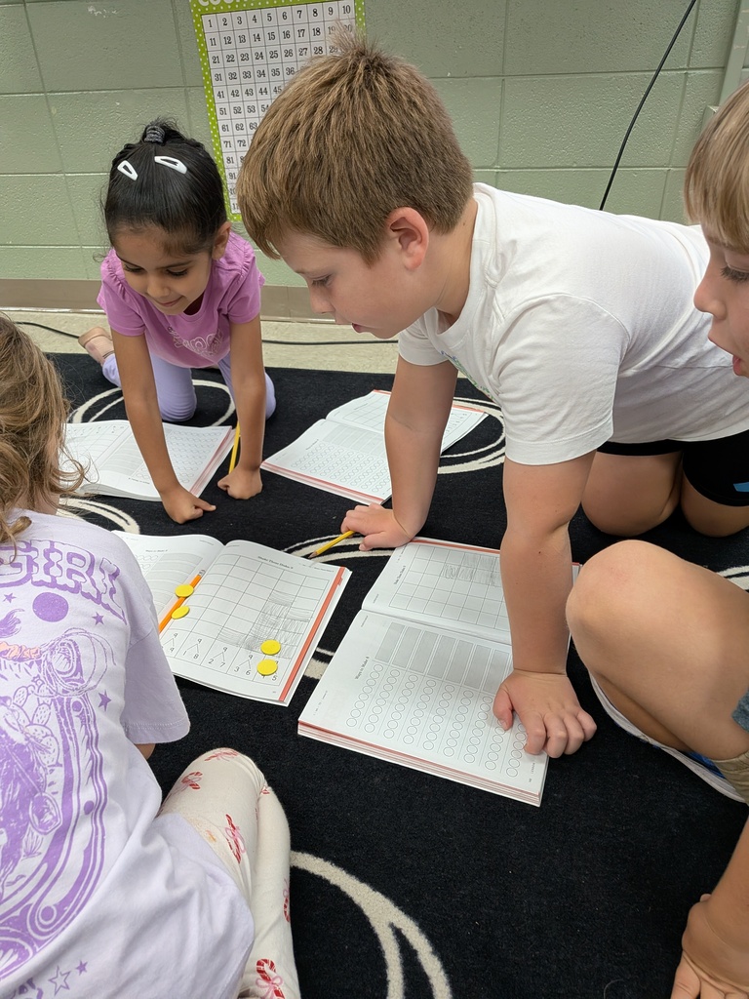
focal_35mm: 24
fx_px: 692
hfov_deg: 56.8
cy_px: 500
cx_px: 374
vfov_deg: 71.6
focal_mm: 4.53
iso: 137
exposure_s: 1/120
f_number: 1.7
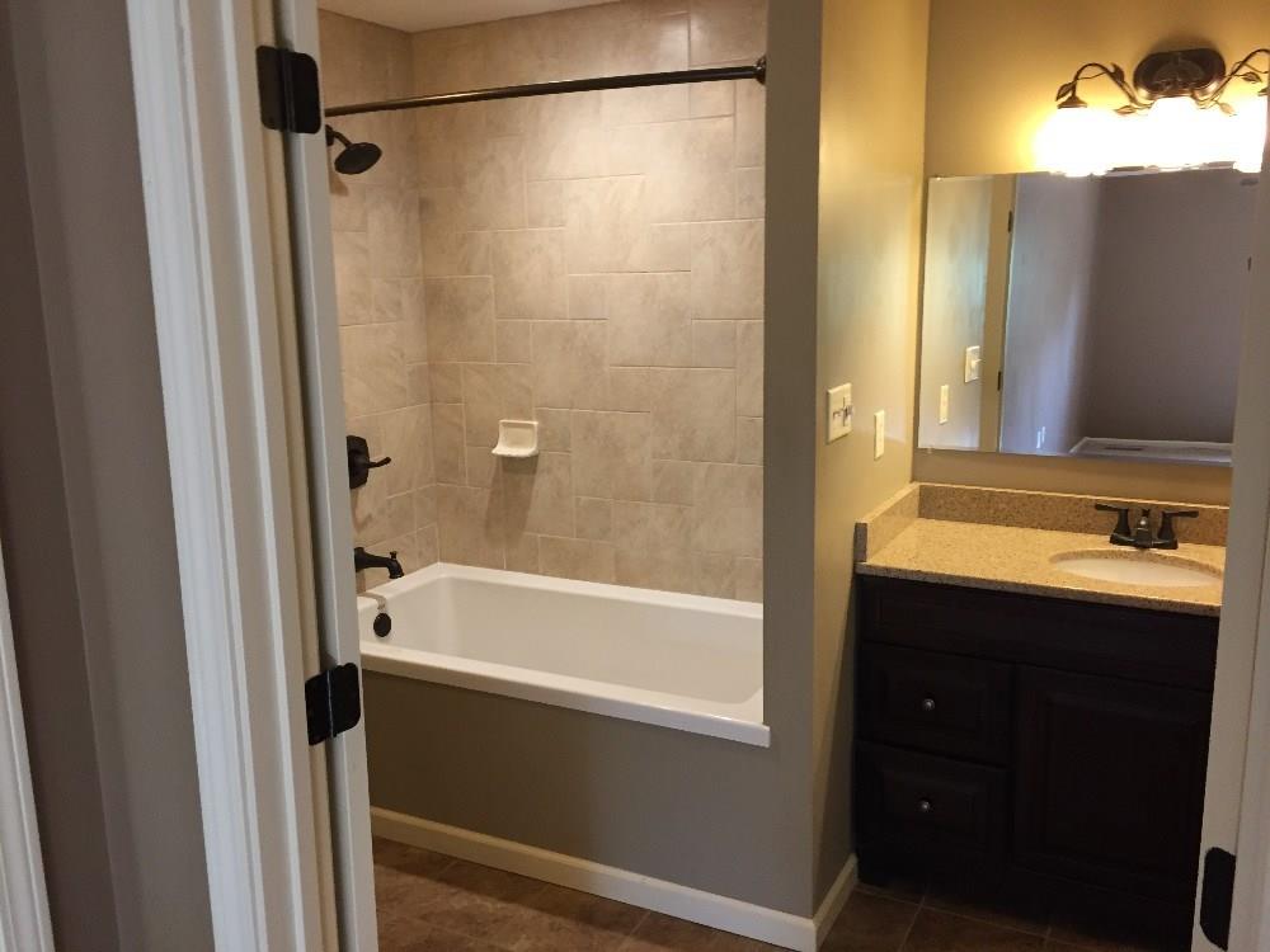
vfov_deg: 48.2
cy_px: 476
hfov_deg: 61.7
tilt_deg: -11.4
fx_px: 1064
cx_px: 635
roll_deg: +1.2
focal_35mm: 29
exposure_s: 1/30
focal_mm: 4.15
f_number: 2.2
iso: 125
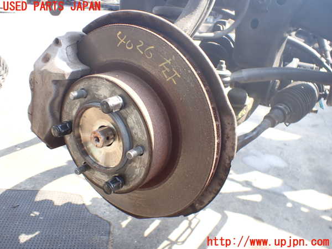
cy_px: 124
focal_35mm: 30
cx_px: 166
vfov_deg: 46.8
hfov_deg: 60.0
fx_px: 288
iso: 100
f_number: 2.3
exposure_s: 1/160
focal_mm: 5.4
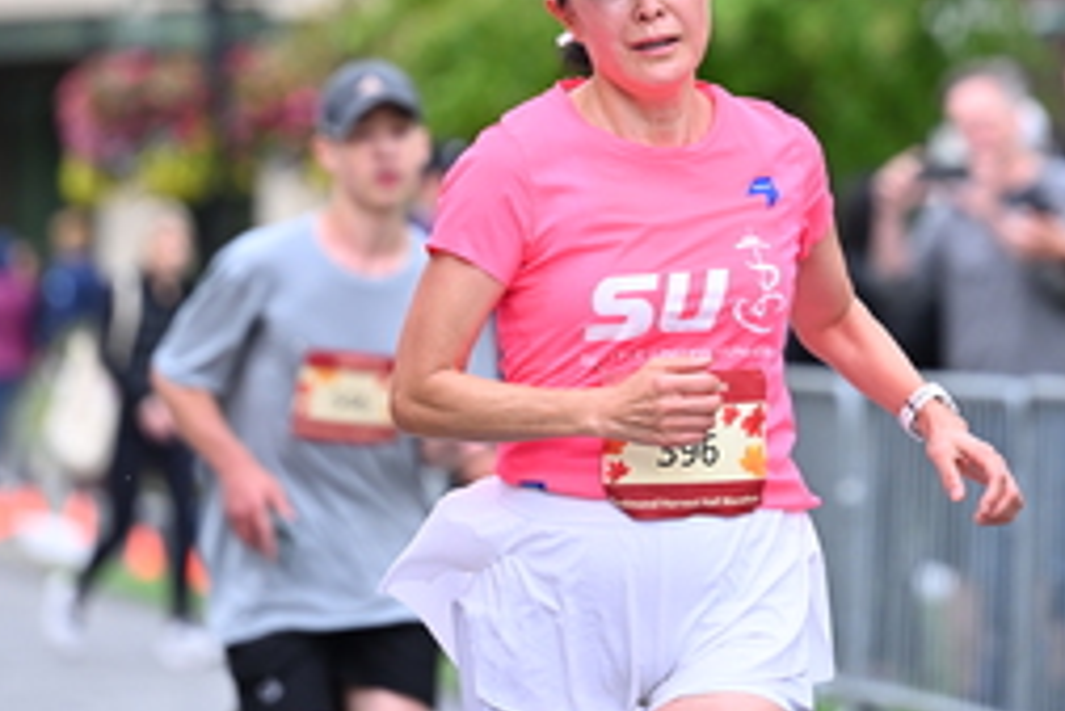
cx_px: 638
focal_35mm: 315
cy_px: 29
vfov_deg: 4.4
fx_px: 9324
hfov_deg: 6.5
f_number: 2.8
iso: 1000
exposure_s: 1/1600
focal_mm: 145
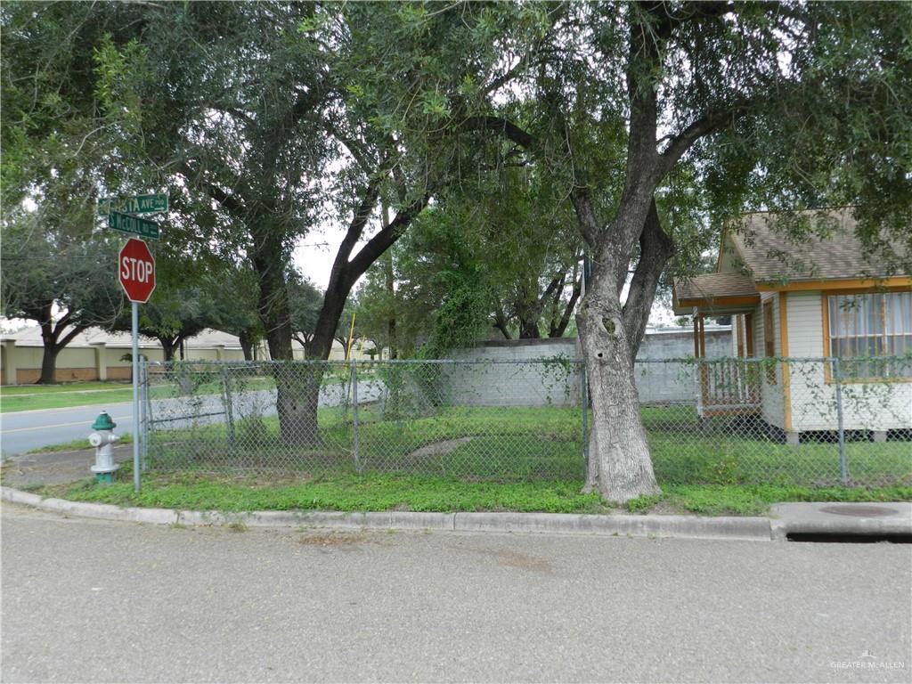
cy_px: 342
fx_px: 843
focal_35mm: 32
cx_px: 456
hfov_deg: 56.8
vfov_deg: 44.2
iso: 160
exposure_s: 1/60
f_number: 4
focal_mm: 5.6
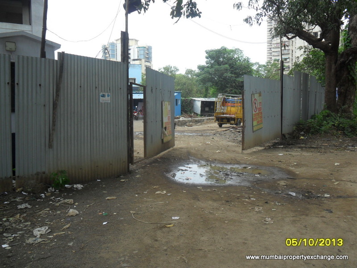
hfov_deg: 56.8
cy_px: 134
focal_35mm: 32
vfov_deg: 44.2
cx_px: 178
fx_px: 330
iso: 100
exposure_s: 1/180
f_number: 3.7
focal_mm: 5.7
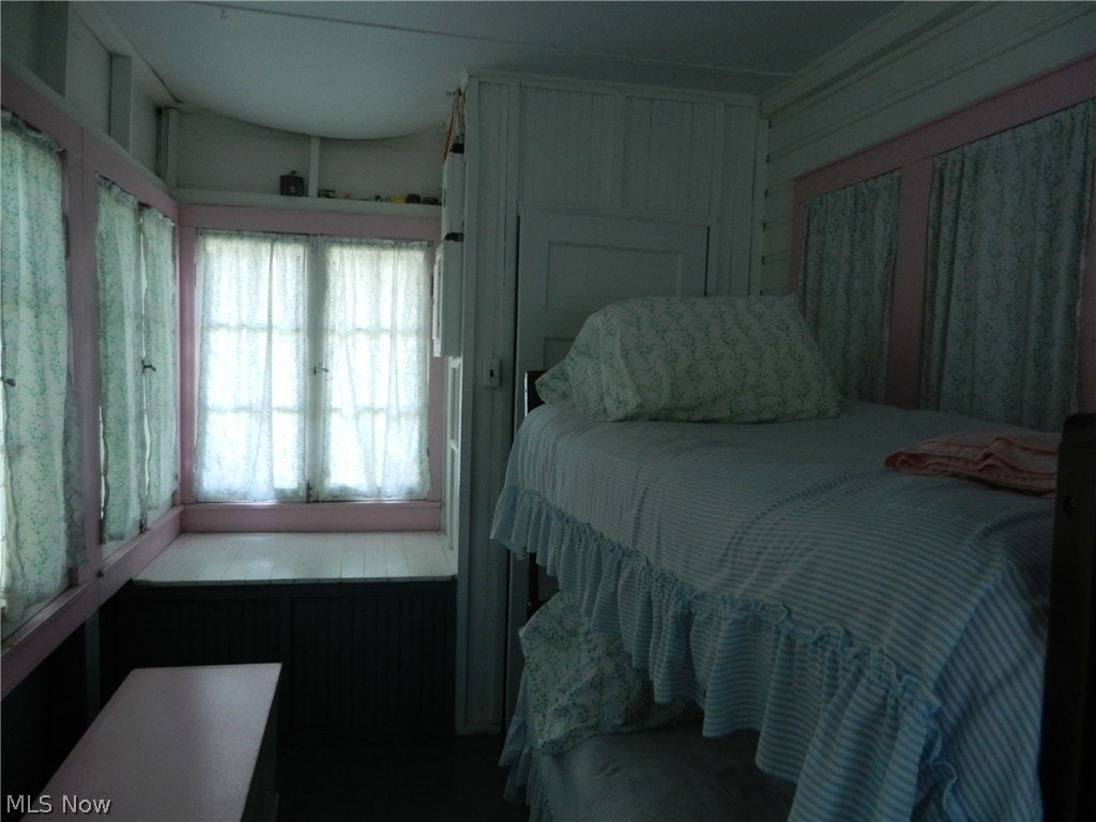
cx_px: 548
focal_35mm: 25
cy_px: 411
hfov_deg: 69.4
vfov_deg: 54.9
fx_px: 792
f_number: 3.5
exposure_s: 1/30
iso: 400
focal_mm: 4.5
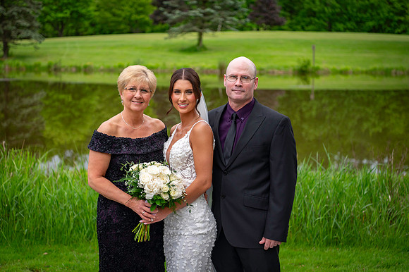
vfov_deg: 24.2
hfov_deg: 35.7
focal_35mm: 56
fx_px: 636
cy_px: 136
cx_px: 204
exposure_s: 1/3200
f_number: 3.2
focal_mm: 56
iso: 640
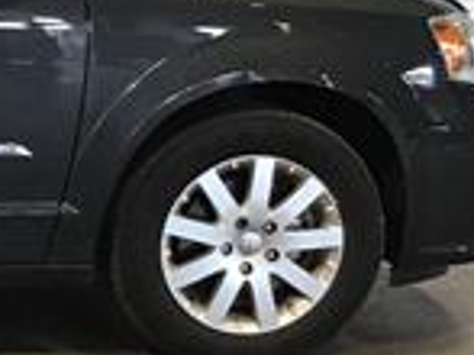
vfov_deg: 11.0
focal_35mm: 135
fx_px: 1847
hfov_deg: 13.1
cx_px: -406
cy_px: 161
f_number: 2.4
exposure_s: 1/30
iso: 64
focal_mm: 3.3
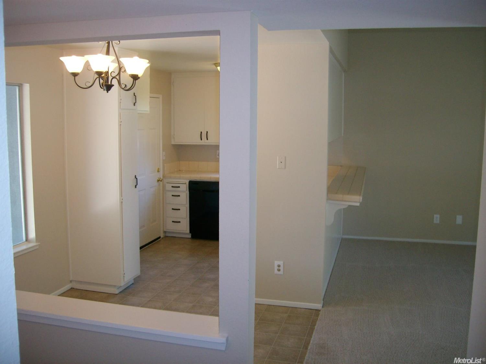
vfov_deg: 40.7
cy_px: 182
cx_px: 243
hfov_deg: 52.6
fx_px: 491
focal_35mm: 35
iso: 99
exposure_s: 1/40
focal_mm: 5.8
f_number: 2.8
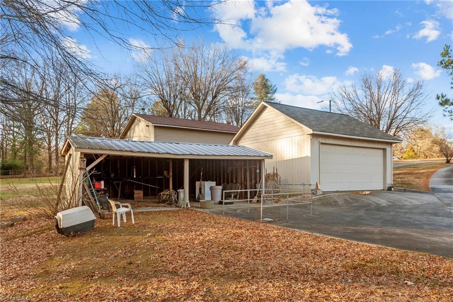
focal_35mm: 24
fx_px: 302
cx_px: 226
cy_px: 151
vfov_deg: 53.1
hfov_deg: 73.7
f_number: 8
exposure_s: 1/100
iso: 400
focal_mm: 24
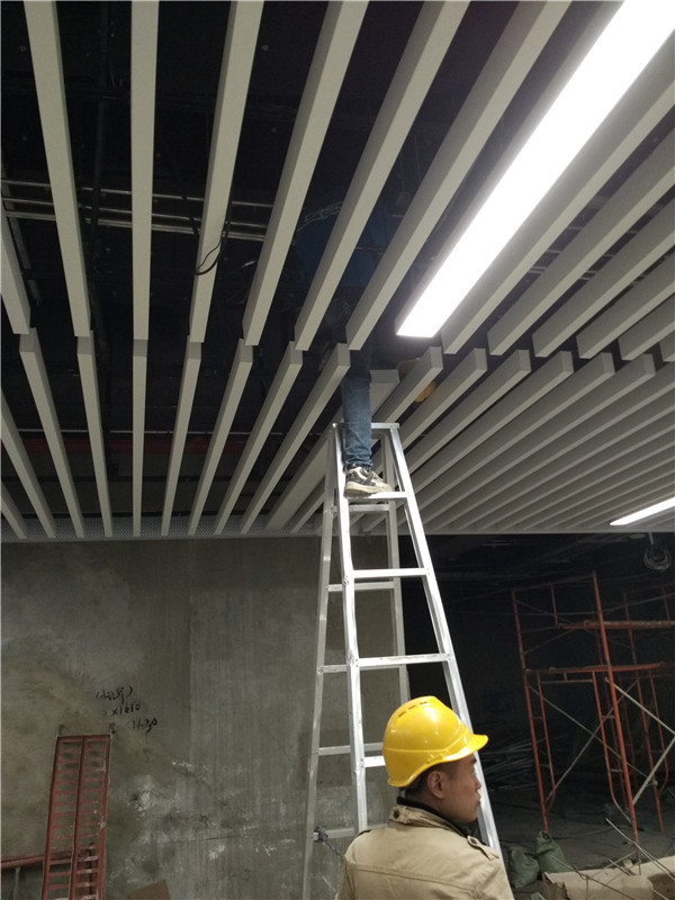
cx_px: 338
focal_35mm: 30
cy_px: 450
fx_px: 780
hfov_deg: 46.8
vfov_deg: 60.0
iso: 449
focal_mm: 4.12
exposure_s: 1/33
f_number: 2
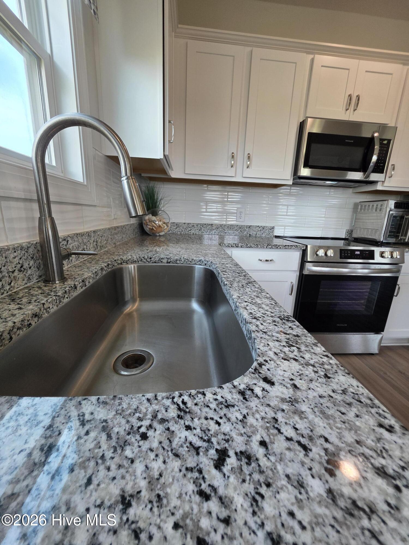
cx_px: 204
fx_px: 205
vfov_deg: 106.2
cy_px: 272
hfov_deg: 89.9
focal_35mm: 13
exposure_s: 1/120
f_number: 1.9
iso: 64
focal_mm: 2.2
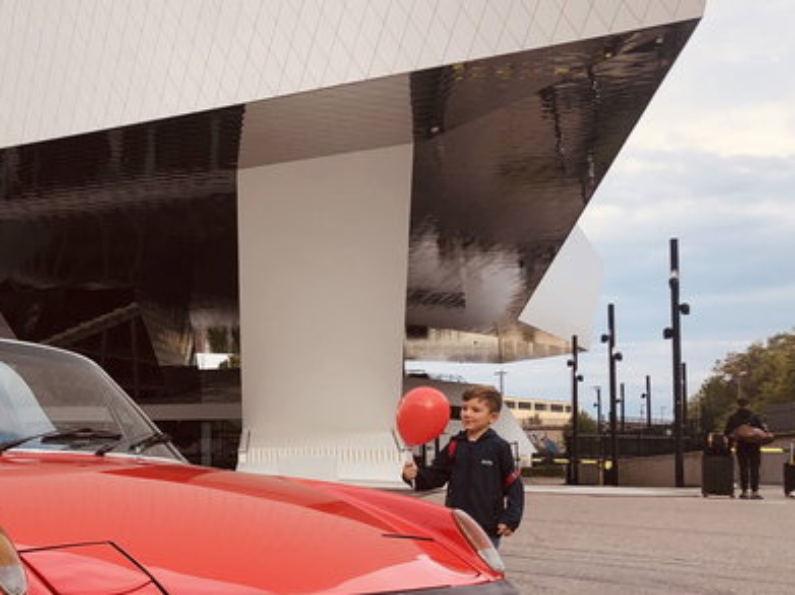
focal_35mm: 55
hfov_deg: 33.2
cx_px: 83
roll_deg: +1.1
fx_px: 1263
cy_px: 357
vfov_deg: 26.5
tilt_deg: +2.7
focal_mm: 4
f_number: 1.8
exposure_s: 1/623
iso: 20
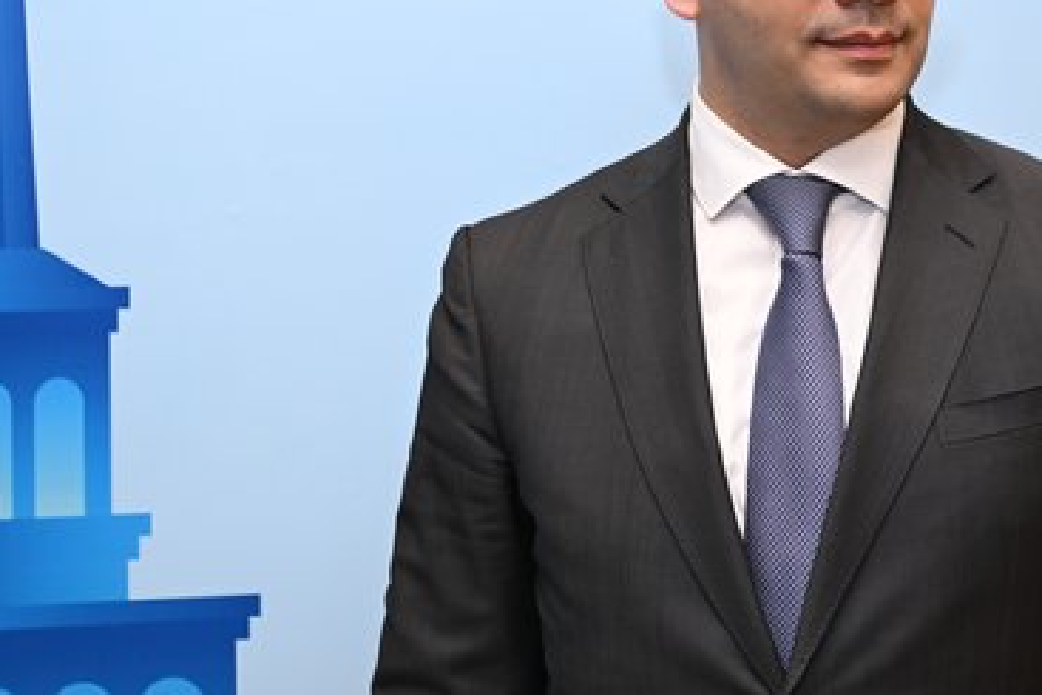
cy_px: 102
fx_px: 2172
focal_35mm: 75
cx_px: 806
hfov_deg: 26.6
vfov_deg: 18.0
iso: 500
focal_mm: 34
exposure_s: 1/200
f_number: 2.8
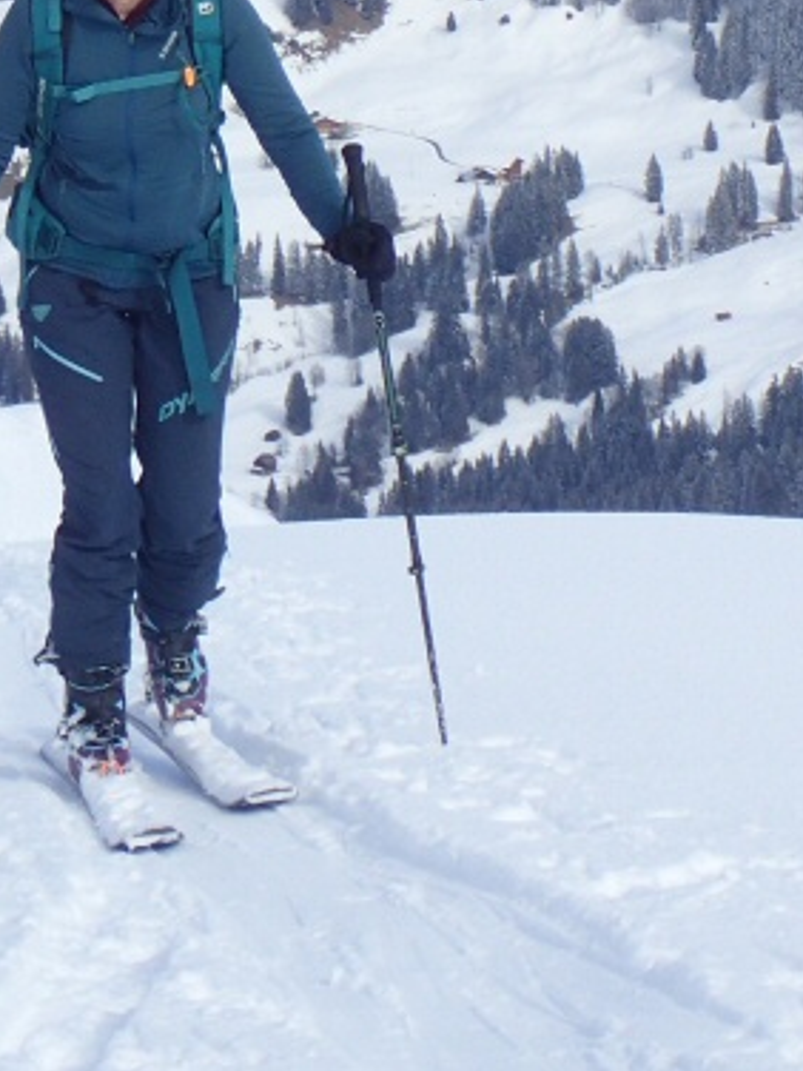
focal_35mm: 242
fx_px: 7485
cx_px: 470
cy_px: -273
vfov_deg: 8.1
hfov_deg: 6.1
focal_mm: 16.48
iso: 100
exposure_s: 1/500
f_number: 6.3
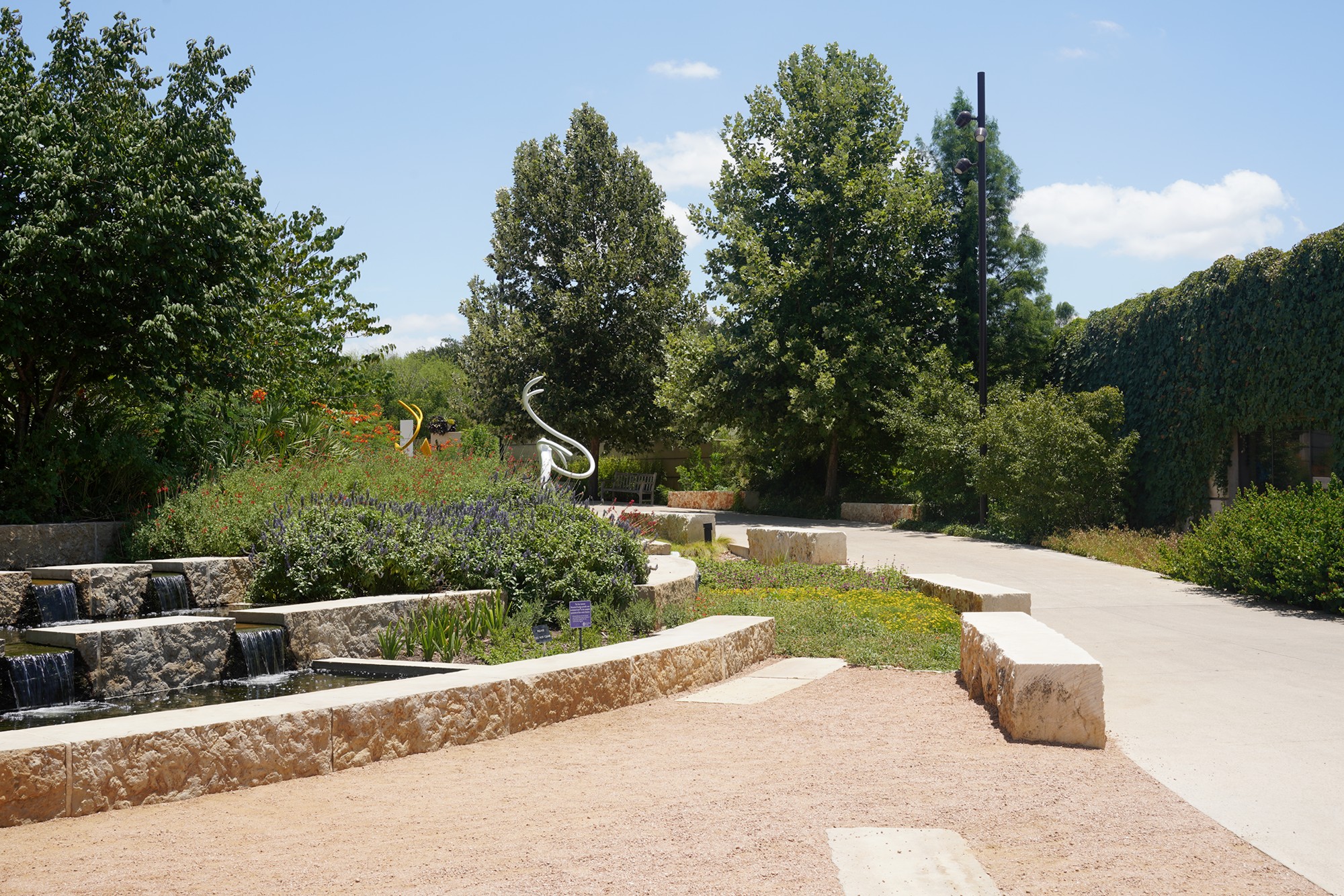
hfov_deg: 47.4
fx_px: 1531
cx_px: 672
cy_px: 448
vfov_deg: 32.6
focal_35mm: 41
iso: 100
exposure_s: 1/100
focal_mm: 41
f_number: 13
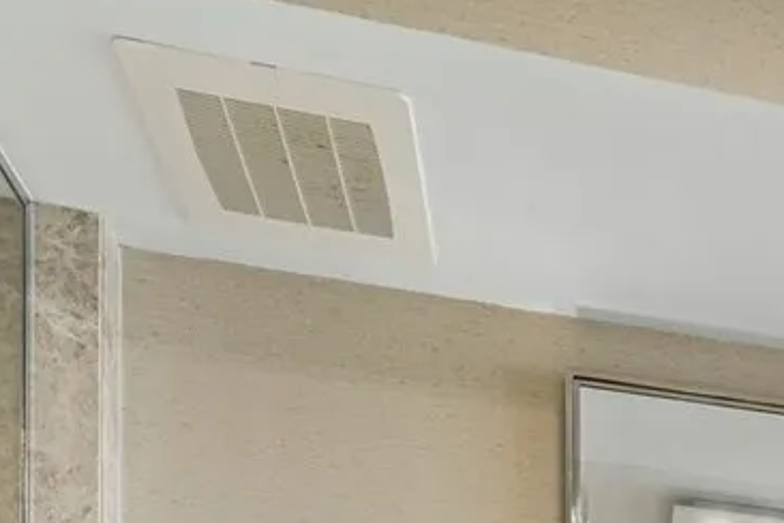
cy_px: 1135
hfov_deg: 26.2
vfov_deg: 15.3
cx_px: 1025
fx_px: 1415
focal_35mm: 65
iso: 200
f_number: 9
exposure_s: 1/13
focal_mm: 14
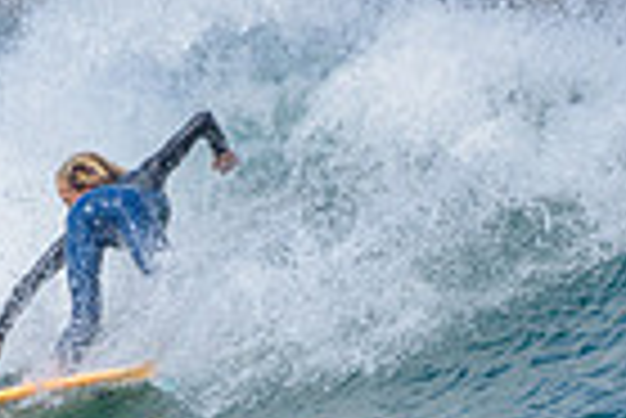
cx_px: -197
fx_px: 44614
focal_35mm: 2563
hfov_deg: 0.8
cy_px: 323
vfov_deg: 0.5
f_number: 5.6
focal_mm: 500
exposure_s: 1/2000
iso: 220
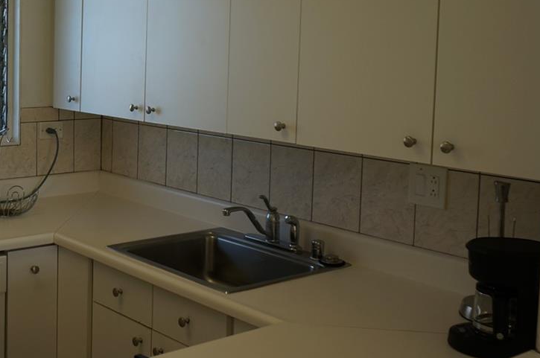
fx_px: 794
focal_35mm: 53
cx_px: 94
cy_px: 92
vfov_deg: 25.2
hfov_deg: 36.1
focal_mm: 16
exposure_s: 1/160
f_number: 4
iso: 100
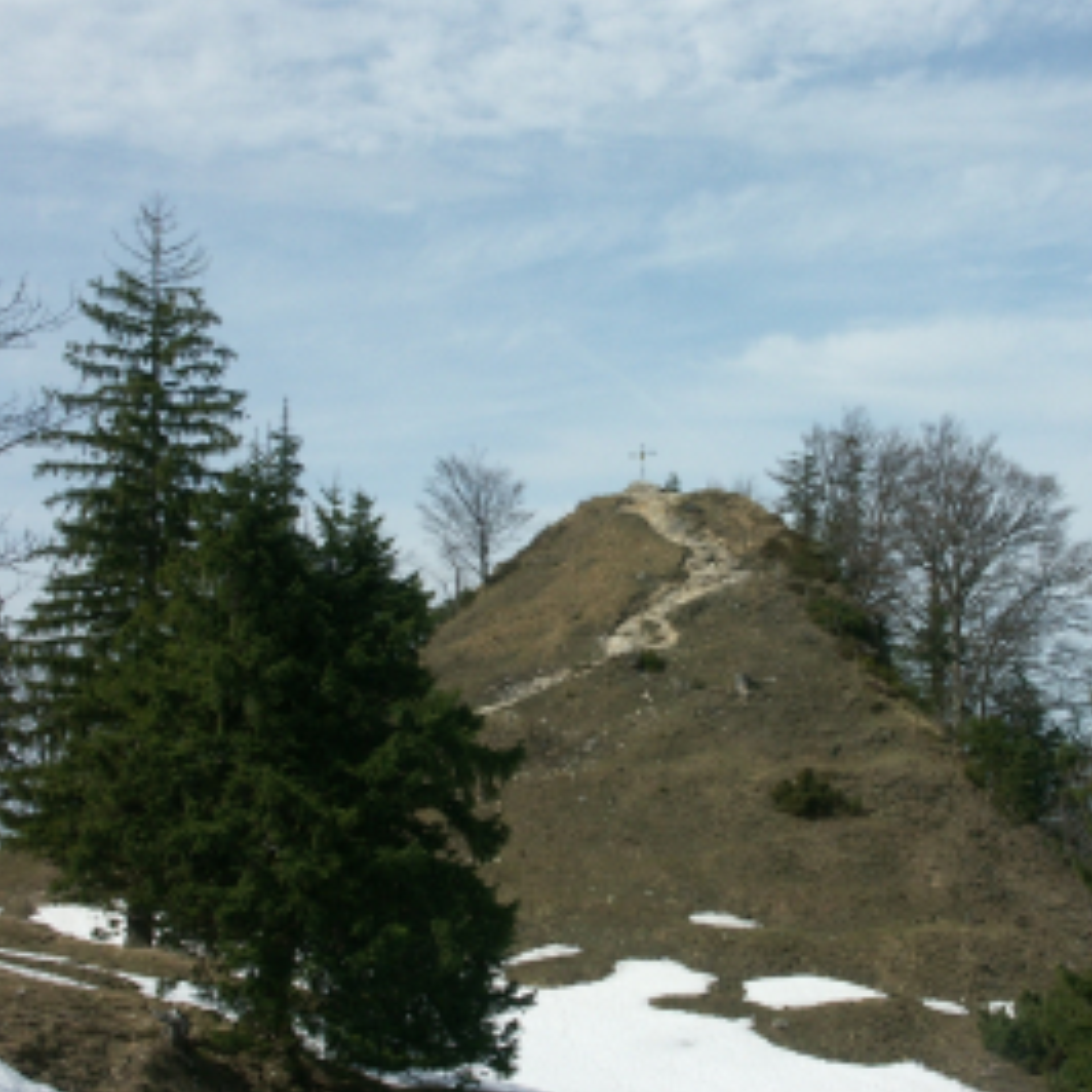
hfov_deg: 23.6
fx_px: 2605
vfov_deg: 23.7
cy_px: 542
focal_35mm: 73
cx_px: 640
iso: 100
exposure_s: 1/640
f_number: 8
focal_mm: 15.55
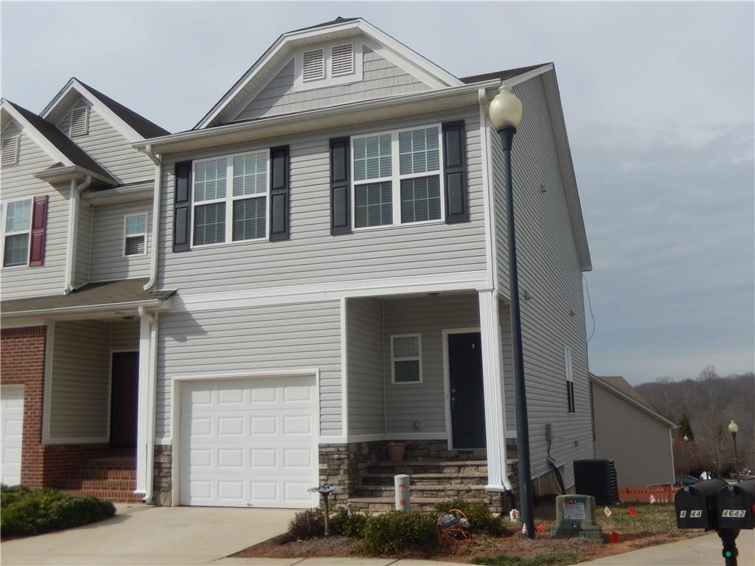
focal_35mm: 36
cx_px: 378
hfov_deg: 51.4
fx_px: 785
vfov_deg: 39.7
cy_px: 283
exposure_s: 1/400
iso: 125
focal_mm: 6.5
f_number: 8
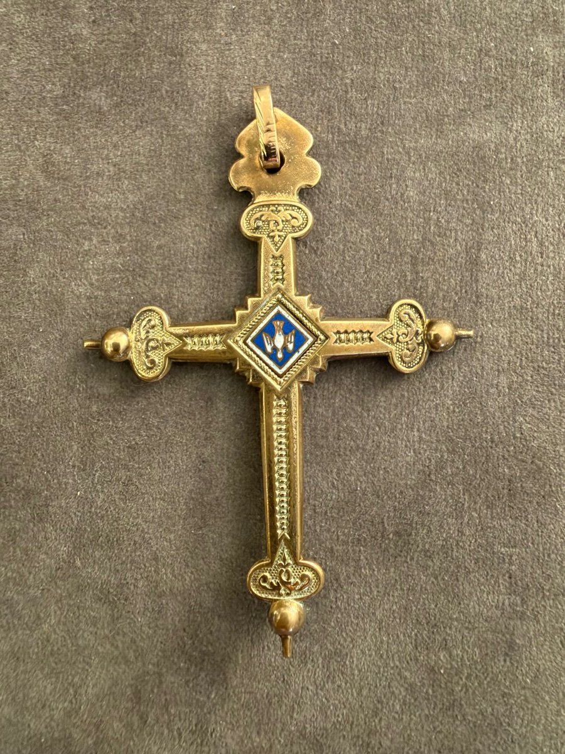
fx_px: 588
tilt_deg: -75.3
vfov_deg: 65.3
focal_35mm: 27
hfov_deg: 51.4
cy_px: 377
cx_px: 282
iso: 640
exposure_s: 1/50
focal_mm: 2.22
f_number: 2.2
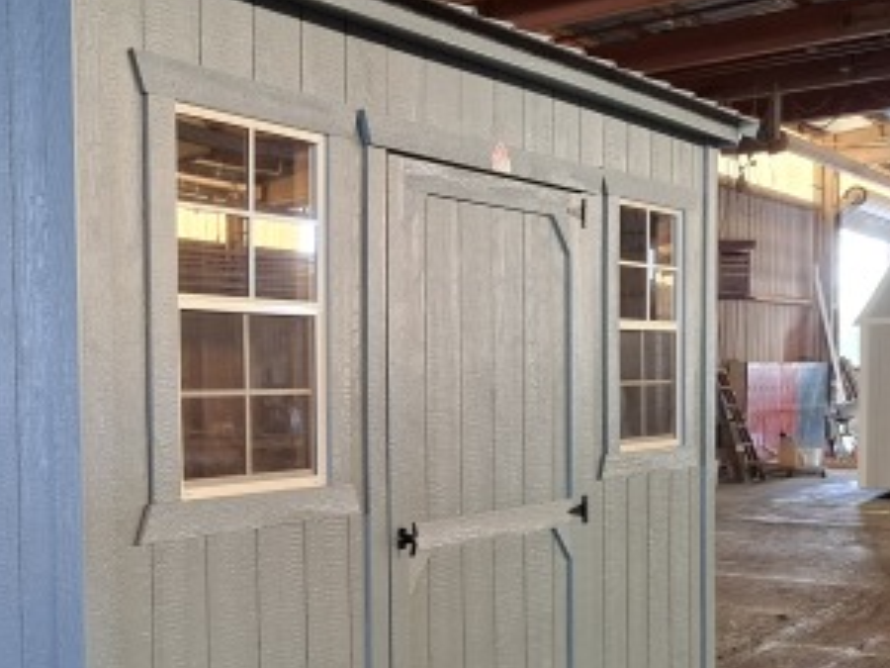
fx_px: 1260
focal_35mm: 49
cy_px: 433
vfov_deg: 29.5
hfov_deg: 36.6
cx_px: 101
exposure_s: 1/30
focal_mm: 5.54
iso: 320
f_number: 1.8
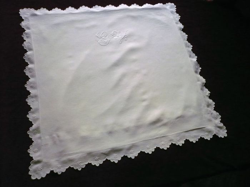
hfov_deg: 52.7
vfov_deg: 40.7
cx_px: 125
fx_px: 253
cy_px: 94
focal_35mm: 35
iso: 400
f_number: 2.8
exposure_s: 1/640
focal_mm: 5.8
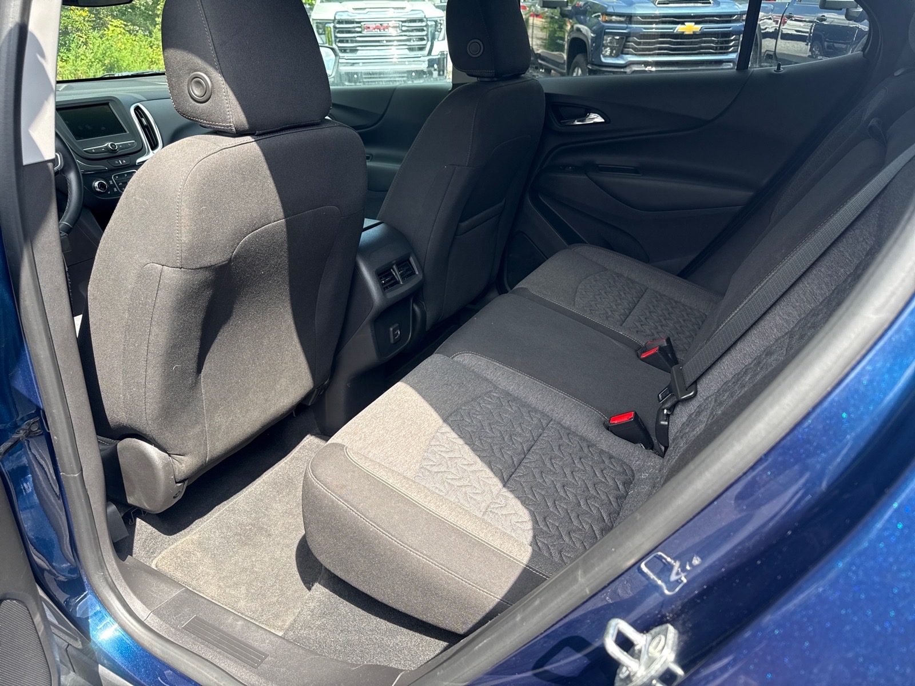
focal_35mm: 24
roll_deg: -0.9
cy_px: 343
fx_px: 634
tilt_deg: -27.0
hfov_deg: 71.6
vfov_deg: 56.8
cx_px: 458
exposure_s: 1/423
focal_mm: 6.76
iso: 80
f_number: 1.78
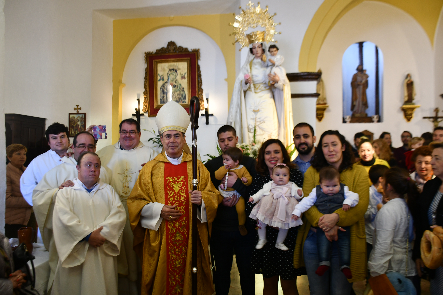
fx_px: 369
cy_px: 148
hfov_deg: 61.9
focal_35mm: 30
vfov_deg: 43.6
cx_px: 222
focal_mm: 20
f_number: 3.8
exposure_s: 1/60
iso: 640
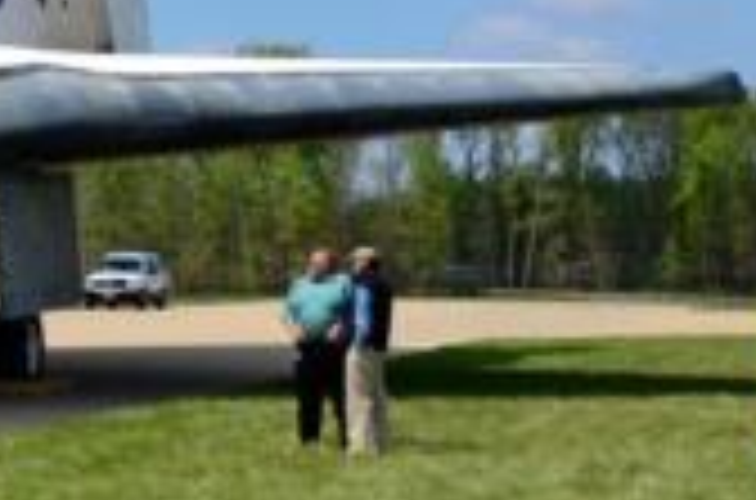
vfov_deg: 9.0
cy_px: -92
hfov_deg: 12.7
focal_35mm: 149
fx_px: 3120
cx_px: -562
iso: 200
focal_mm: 26
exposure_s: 1/500
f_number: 11
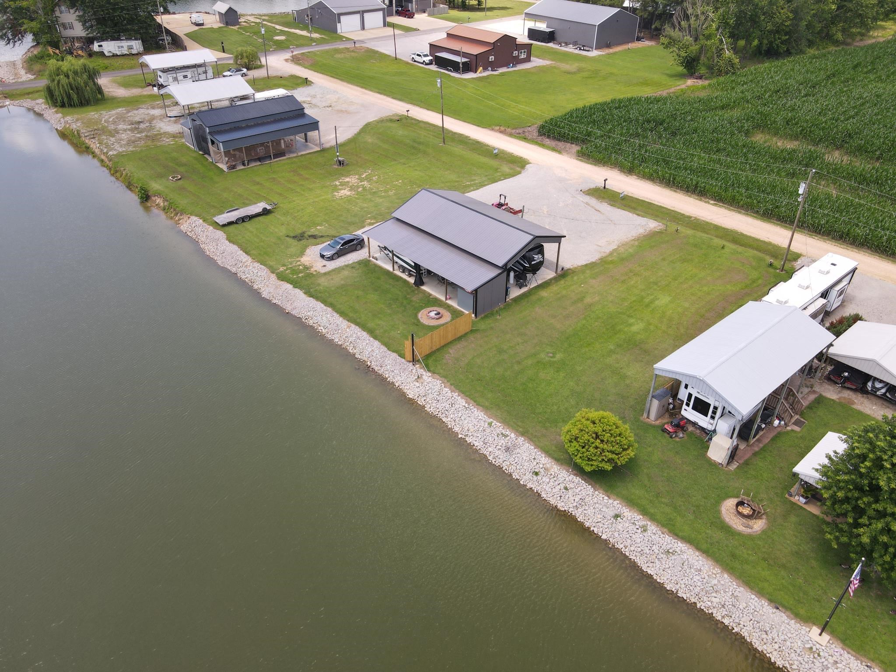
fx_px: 621
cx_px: 448
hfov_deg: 71.6
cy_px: 336
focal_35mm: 24
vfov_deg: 56.8
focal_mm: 4.5
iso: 100
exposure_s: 1/20
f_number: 2.8
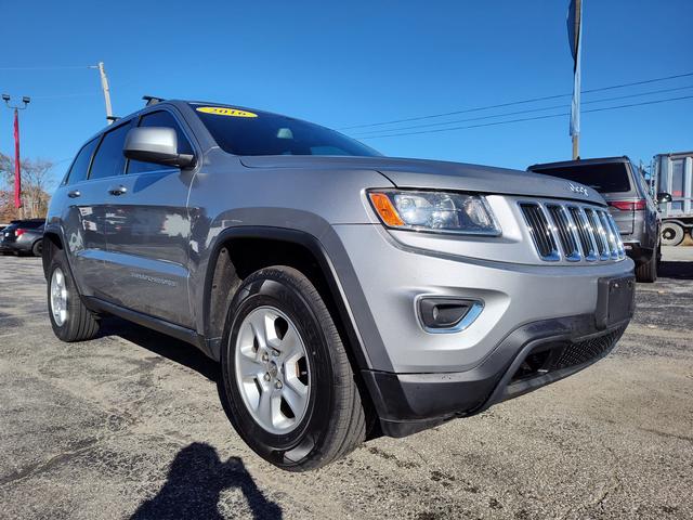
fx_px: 460
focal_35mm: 23
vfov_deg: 58.9
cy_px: 260
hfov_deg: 73.9
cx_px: 346
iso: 100
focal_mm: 5.56
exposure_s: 1/5218
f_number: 1.88
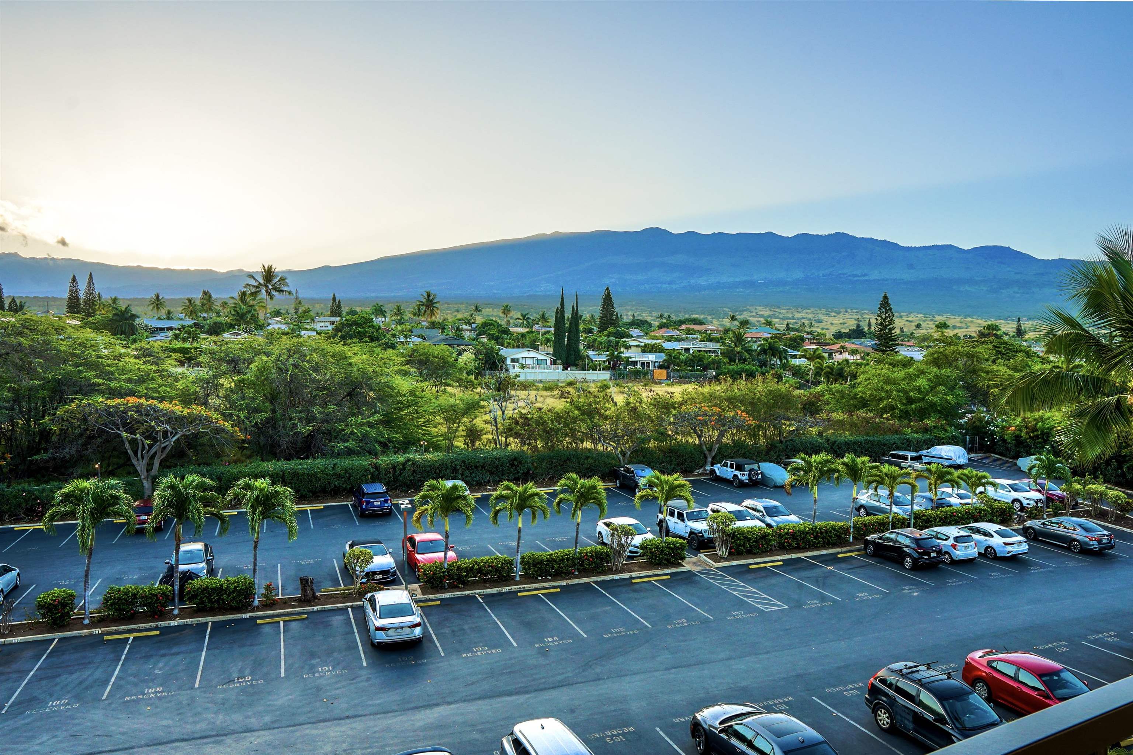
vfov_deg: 53.1
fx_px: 755
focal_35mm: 24
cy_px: 378
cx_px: 566
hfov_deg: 73.8
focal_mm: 16
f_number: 11
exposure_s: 1/100
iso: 125
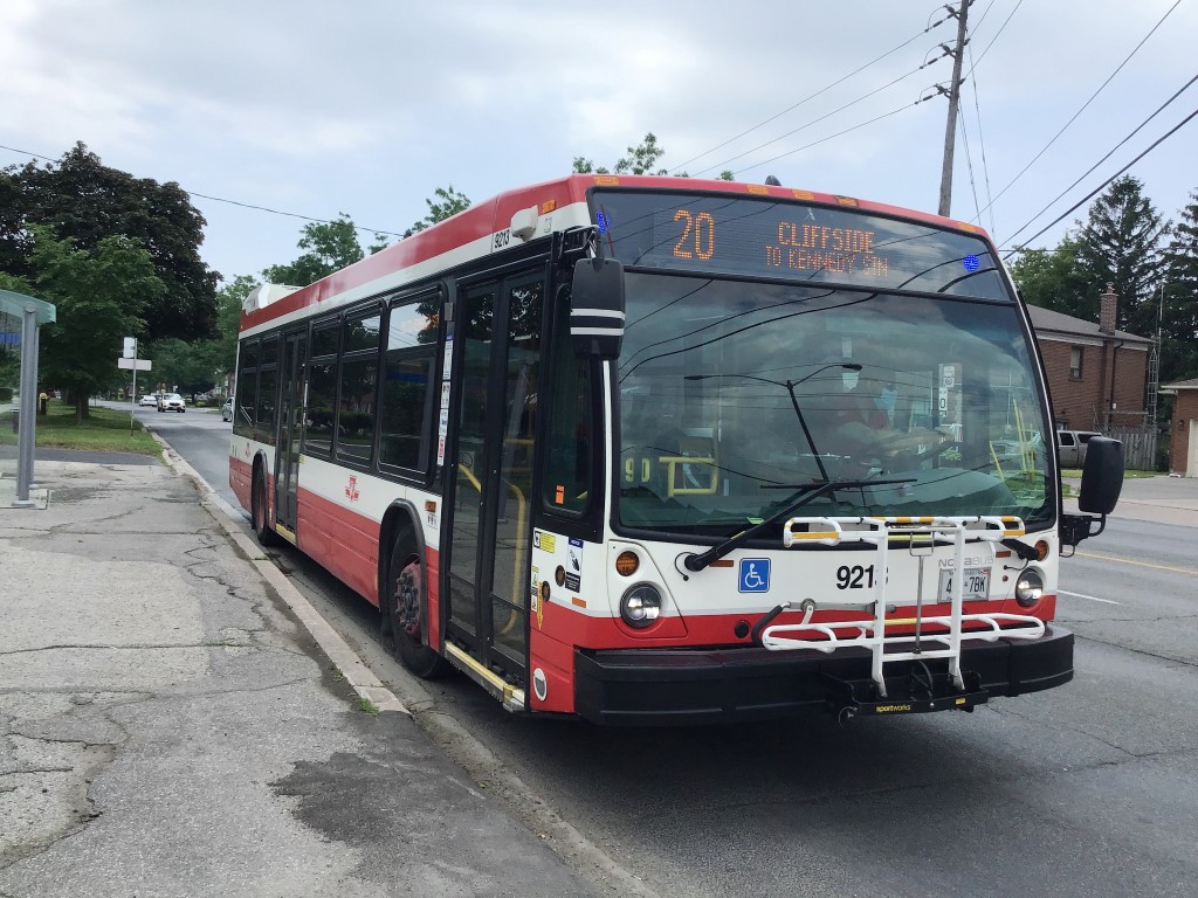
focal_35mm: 31
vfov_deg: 45.4
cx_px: 599
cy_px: 449
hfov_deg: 58.4
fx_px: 1073
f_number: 2.4
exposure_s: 1/1508
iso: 25
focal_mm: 3.3
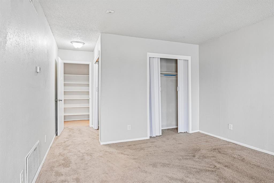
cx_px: 137
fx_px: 152
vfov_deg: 61.9
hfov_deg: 84.0
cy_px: 92
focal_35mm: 20
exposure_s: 1/5
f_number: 8
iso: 400
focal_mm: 20
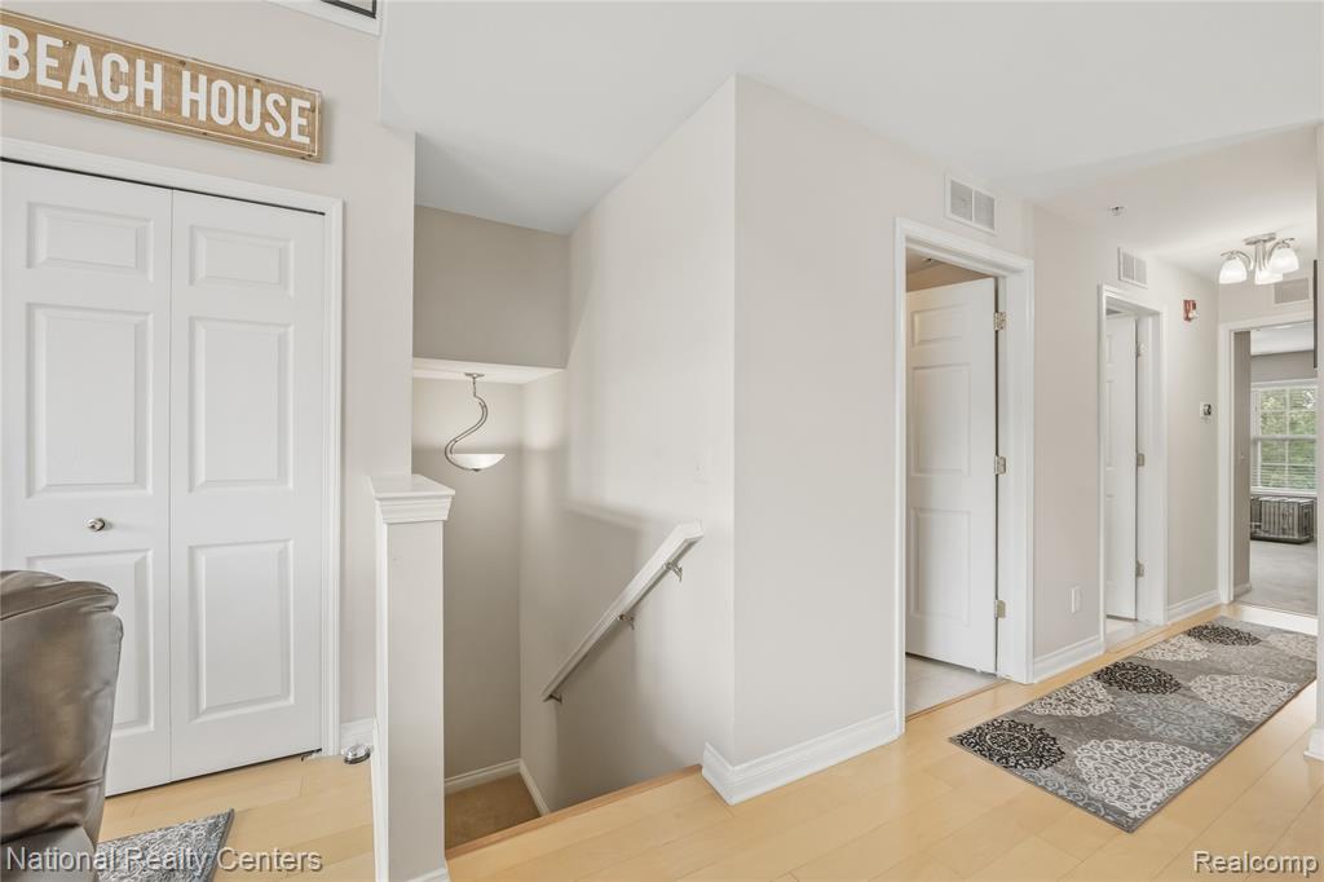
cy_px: 441
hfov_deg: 104.3
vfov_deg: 81.2
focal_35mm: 14
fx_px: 515
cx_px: 662
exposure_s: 1/60
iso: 1250
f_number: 4
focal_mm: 14
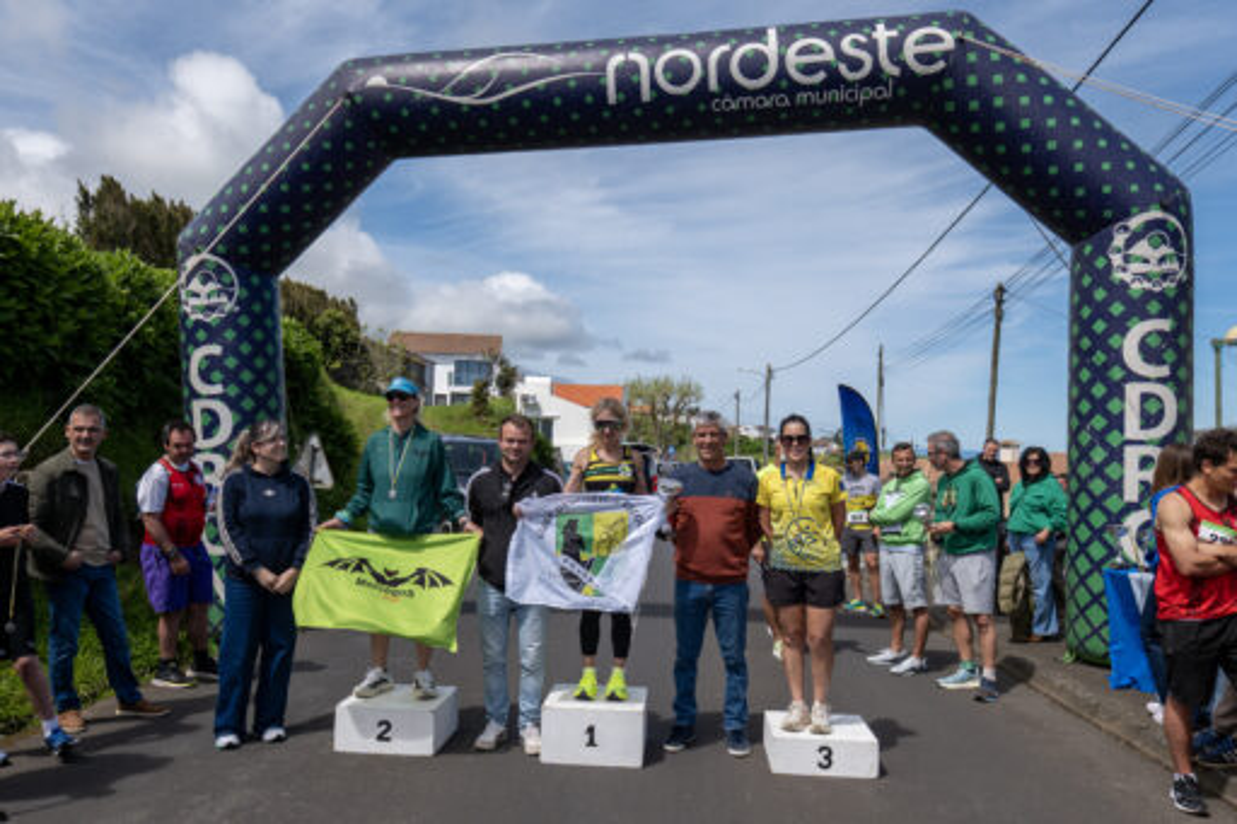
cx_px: 618
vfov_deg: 59.5
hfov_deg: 81.2
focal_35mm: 21
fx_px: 721
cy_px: 412
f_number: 5.6
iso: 200
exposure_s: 1/1250
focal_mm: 21
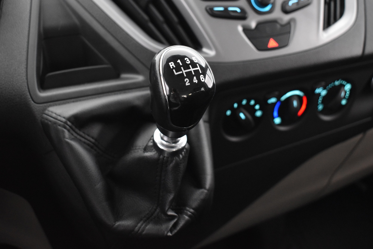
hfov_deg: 41.1
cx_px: 186
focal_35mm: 48
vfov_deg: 28.1
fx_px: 497
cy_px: 124
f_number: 4.5
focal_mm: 32
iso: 3200
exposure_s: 1/13
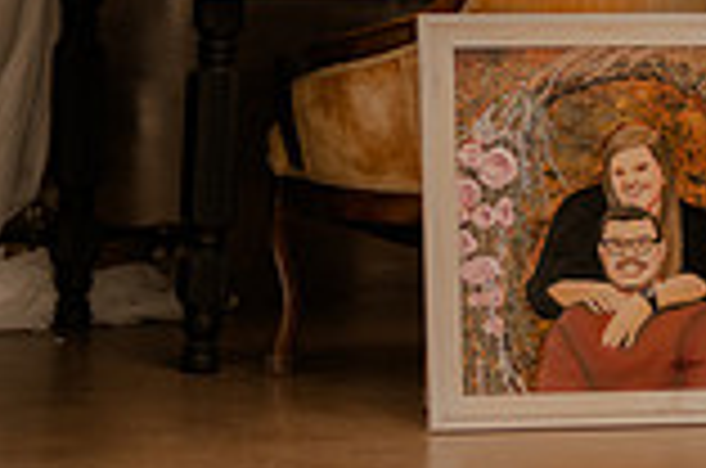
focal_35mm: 315
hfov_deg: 6.4
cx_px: 1255
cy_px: -148
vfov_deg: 4.3
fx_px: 6165
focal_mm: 85
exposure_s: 1/1600
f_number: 1.4
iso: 250
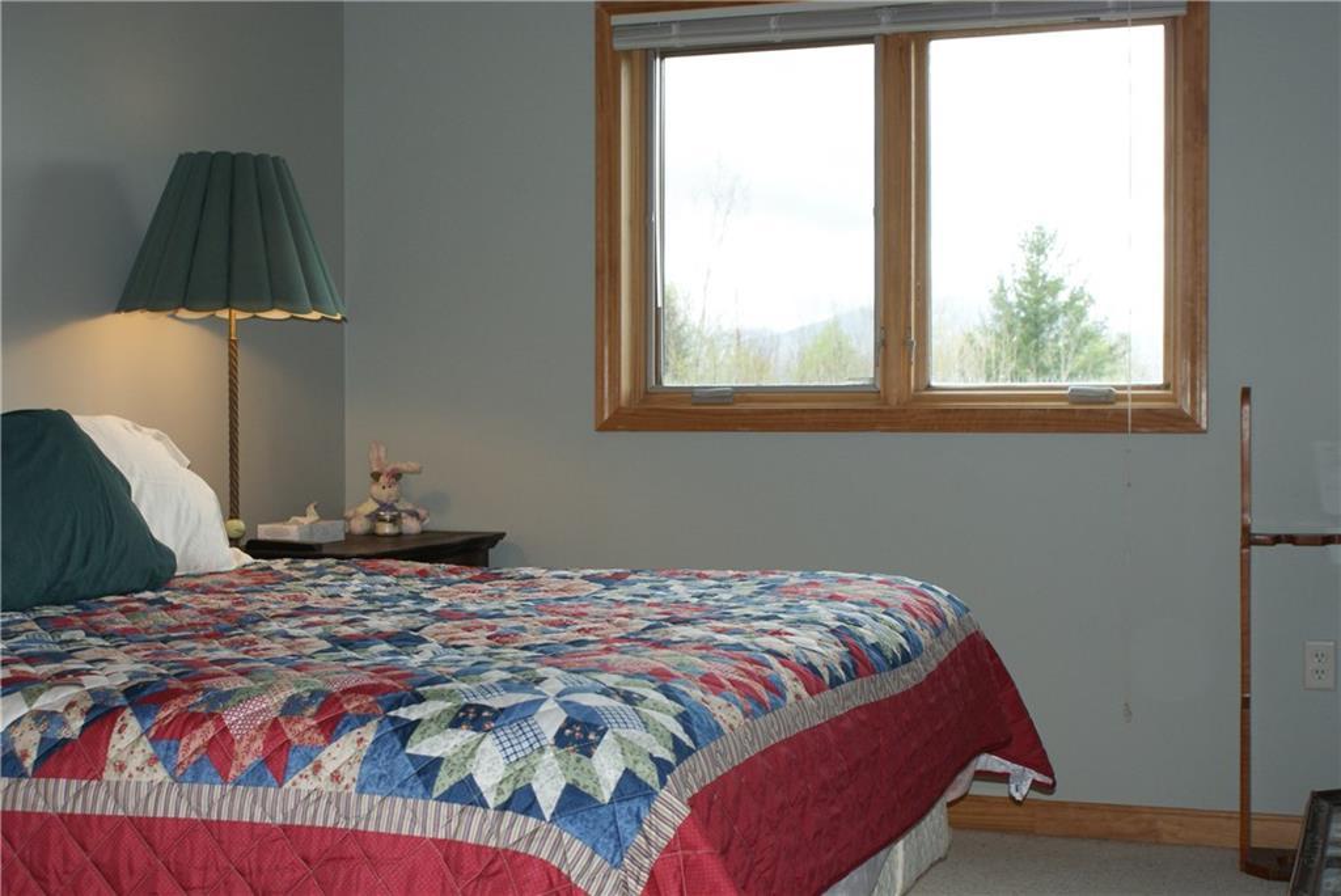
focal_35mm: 52
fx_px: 1957
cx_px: 670
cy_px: 448
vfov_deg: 25.8
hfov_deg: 37.8
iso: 320
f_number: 6.3
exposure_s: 1/80
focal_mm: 35
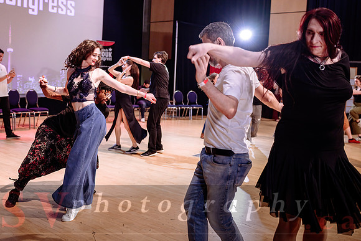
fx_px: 367
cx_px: 125
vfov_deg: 36.3
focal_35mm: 37
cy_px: 109
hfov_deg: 51.6
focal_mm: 28
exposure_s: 1/250
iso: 1250
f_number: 2
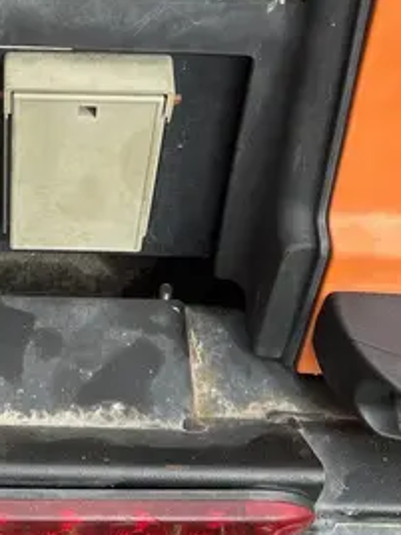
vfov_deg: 26.4
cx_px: 12
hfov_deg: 20.2
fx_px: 1097
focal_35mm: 71
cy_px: 41
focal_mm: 5.7
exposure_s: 1/1009
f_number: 1.5
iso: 50
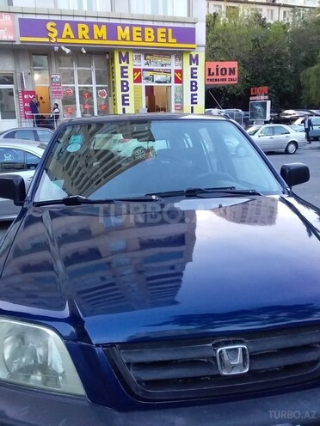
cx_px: 160
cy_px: 213
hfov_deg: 45.4
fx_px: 382
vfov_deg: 58.4
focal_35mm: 31
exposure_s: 1/50
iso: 125
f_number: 2.2
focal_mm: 3.3
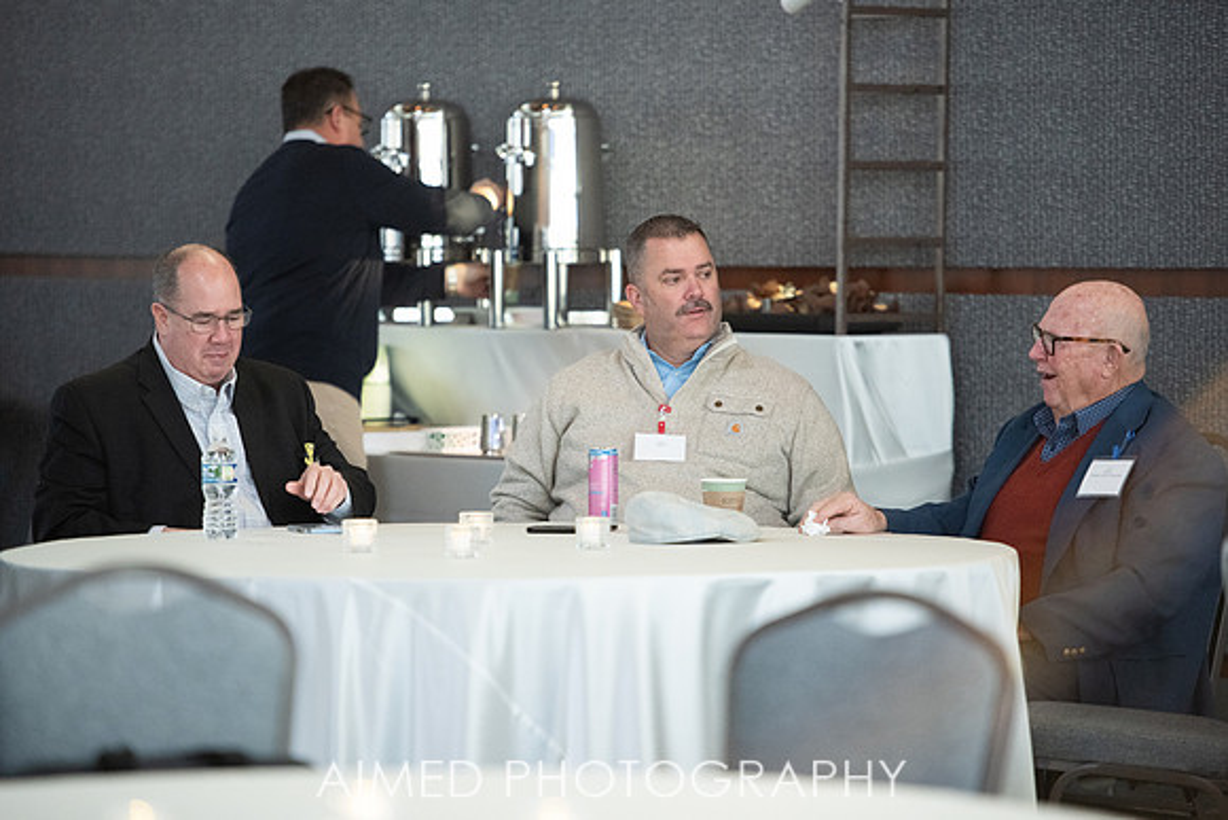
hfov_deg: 10.9
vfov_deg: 7.3
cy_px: 410
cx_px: 619
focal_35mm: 188
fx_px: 6407
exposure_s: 1/200
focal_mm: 180
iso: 1250
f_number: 2.8
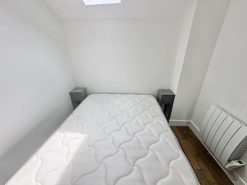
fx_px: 100
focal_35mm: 14
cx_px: 124
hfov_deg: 102.1
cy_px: 92
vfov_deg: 85.7
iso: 40
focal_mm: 2.22
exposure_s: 1/180
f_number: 2.2
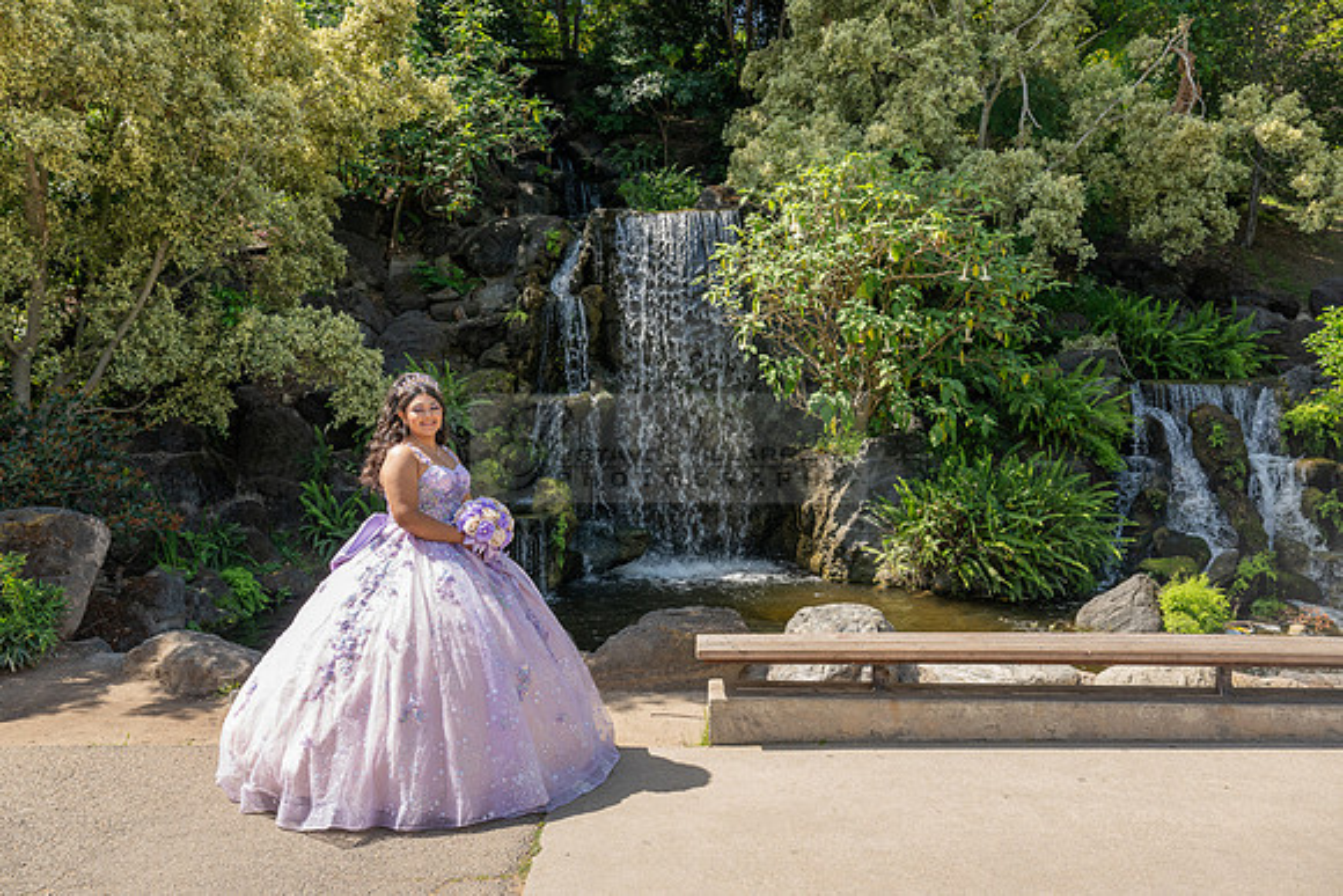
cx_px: 655
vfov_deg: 51.2
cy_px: 448
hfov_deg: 71.3
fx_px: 935
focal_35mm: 25
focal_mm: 24
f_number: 7.1
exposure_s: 1/200
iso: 200
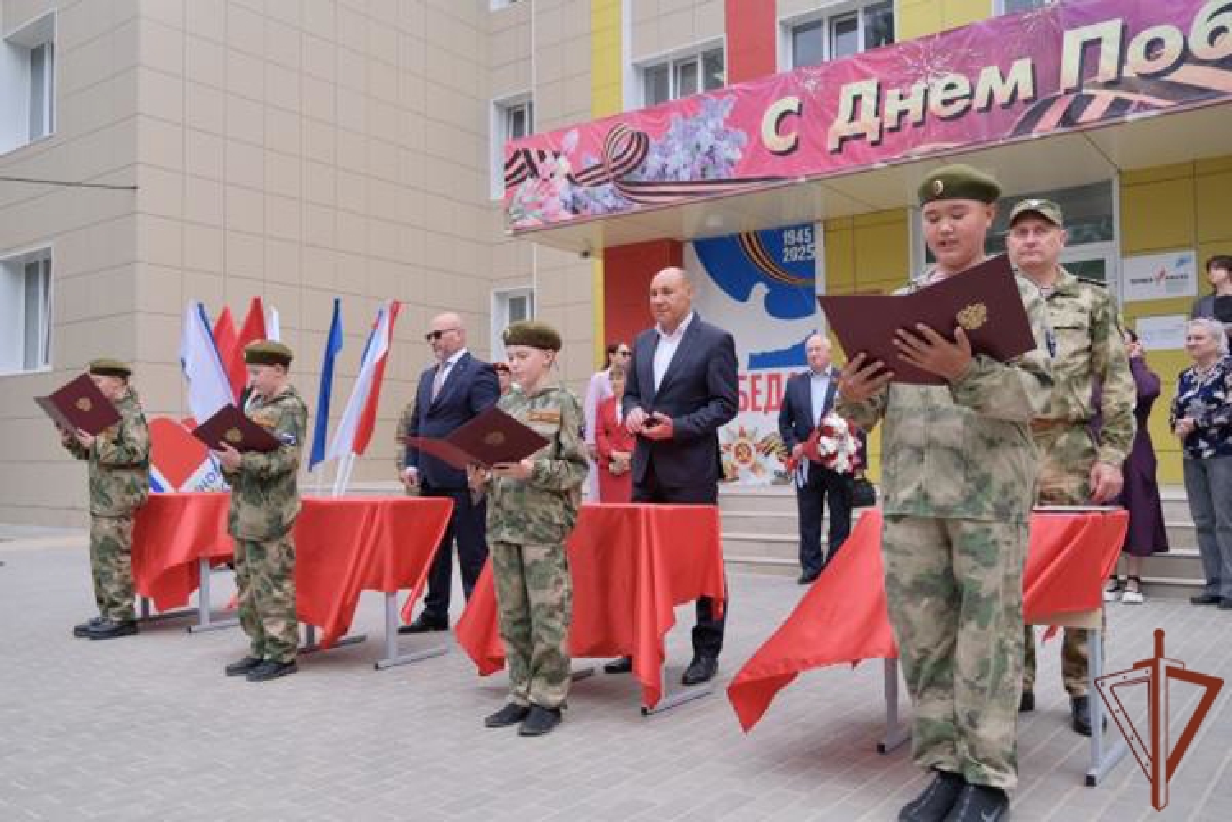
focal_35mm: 30
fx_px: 1027
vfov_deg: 43.6
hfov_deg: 61.9
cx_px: 616
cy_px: 411
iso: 800
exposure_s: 1/2500
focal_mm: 20
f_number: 2.8
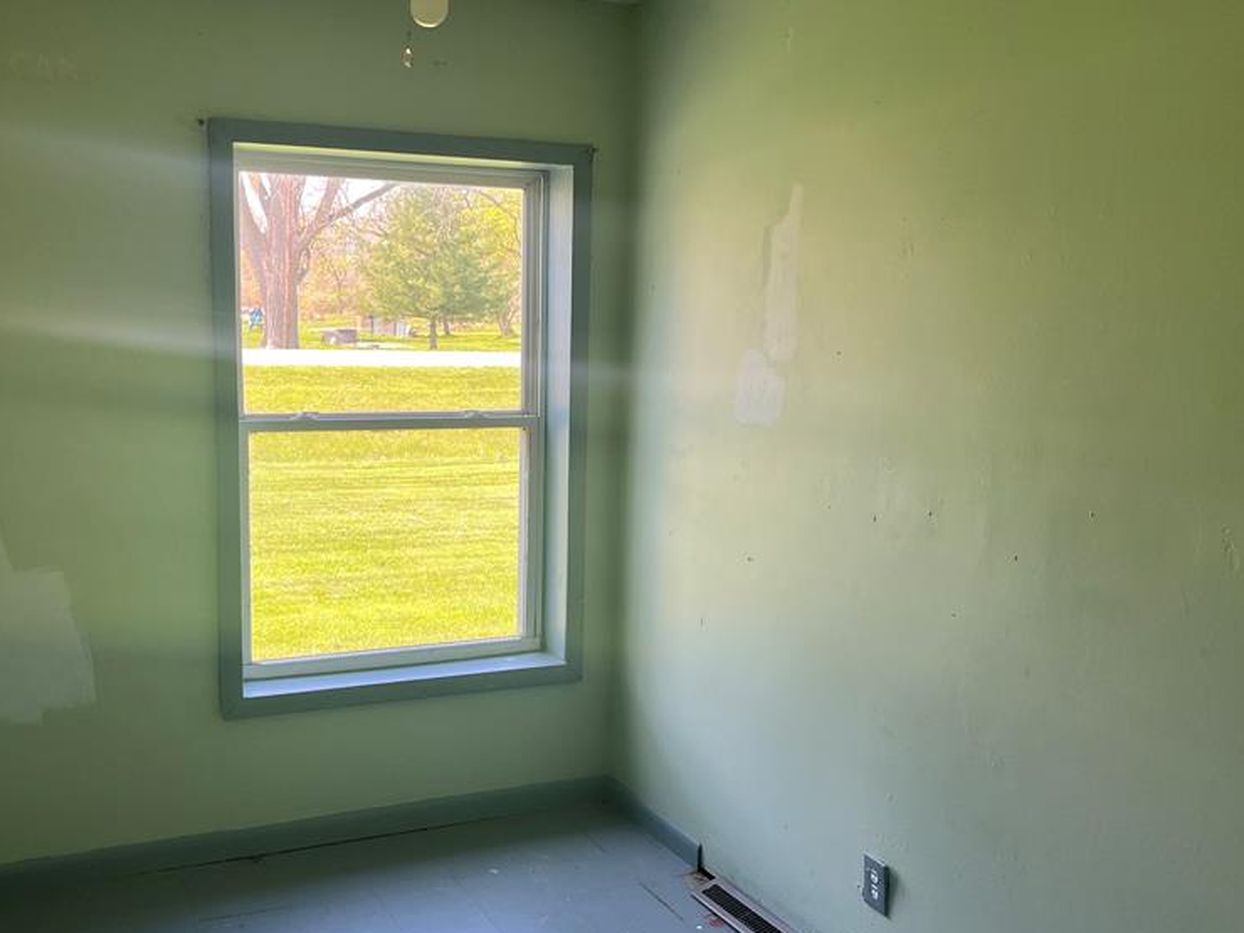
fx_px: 1294
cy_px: 511
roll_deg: -1.5
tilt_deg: -9.3
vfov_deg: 39.6
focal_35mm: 36
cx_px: 535
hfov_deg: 51.2
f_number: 1.6
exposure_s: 1/133
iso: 40
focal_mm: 5.1
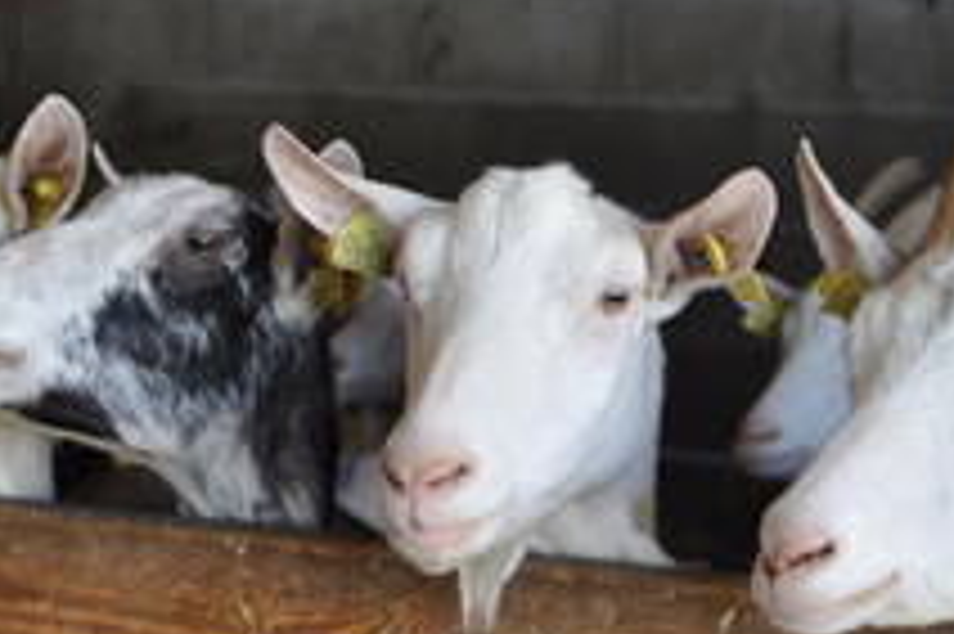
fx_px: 3151
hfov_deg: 17.2
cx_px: 459
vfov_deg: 11.5
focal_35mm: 119
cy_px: 360
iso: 400
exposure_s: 1/125
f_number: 5.6
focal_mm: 42
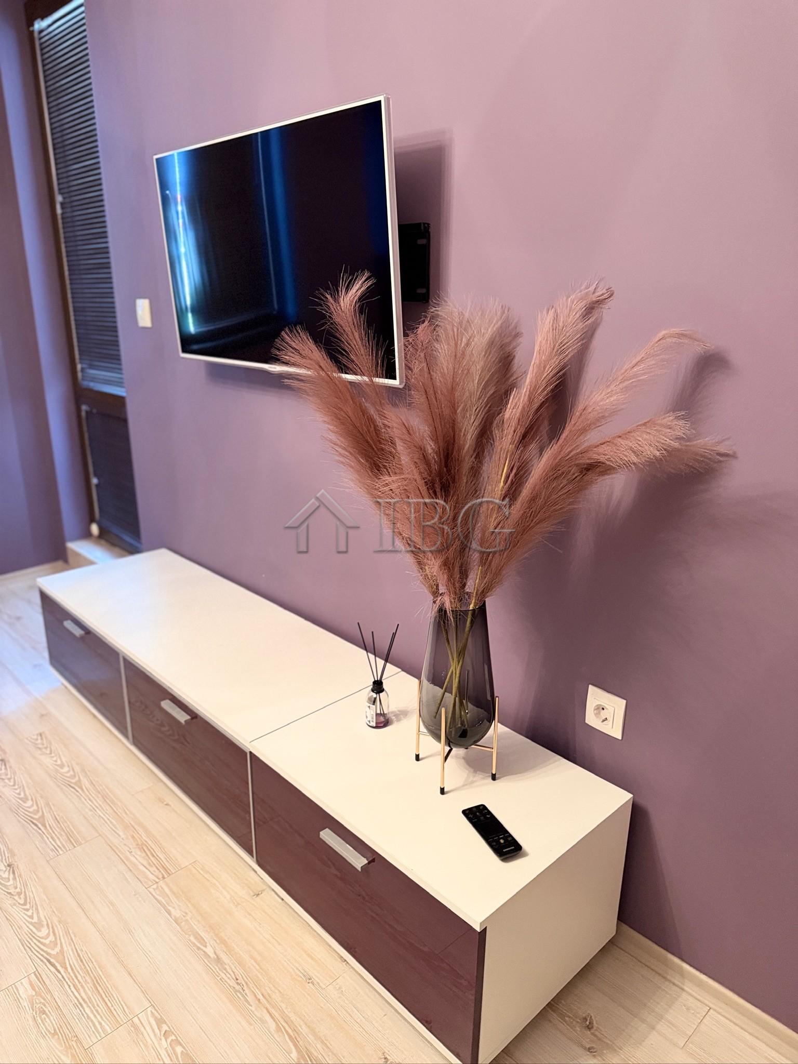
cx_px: 399
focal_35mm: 24
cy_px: 532
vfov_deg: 71.6
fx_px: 738
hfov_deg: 56.8
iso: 640
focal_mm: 6.76
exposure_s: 1/50
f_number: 1.78
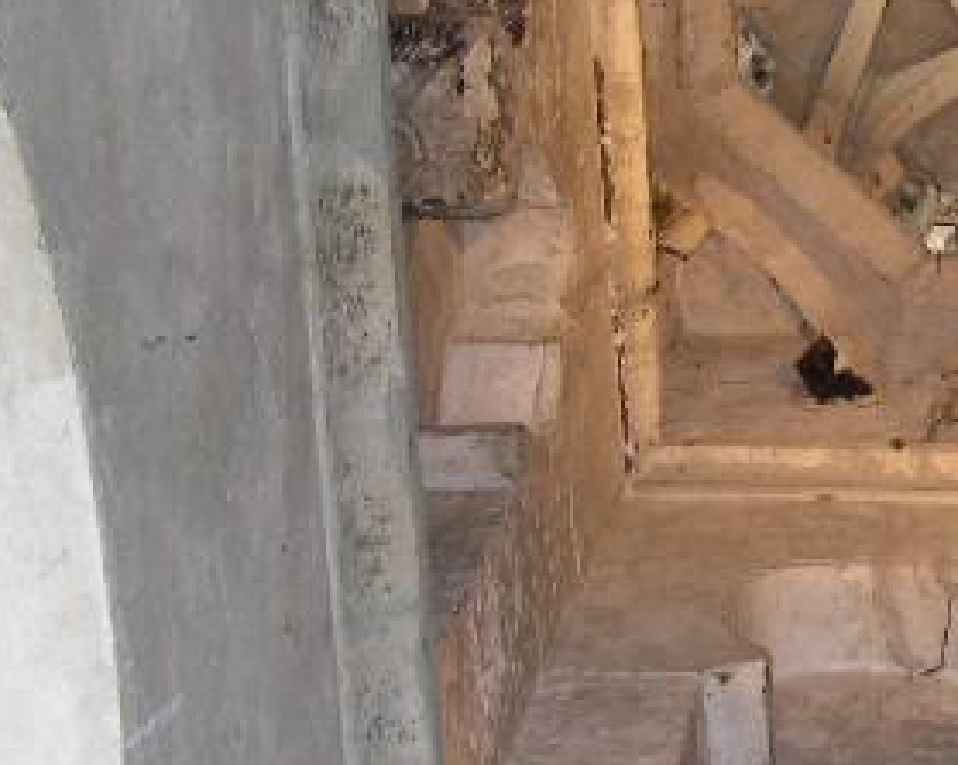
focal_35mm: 85
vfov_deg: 18.0
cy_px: 309
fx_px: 2409
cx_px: 996
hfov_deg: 21.6
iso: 100
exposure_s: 1/30
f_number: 2.8
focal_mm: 8
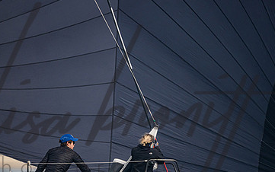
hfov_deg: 3.2
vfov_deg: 2.0
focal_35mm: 655
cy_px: 111
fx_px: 4911
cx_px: 150
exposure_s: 1/6400
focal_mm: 400
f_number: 5.6
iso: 400
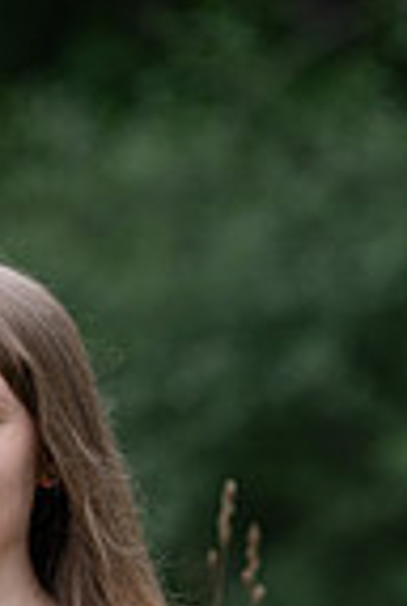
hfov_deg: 2.5
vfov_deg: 3.7
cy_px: 852
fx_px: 9265
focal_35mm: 549
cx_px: 55
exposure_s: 1/200
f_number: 5
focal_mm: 175
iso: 640
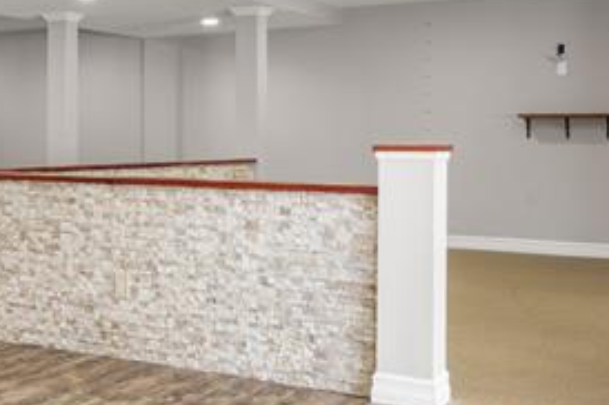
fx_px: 946
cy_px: 157
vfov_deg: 24.1
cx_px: -13
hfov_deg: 32.5
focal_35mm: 56
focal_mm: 15
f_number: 11
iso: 100
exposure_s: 2
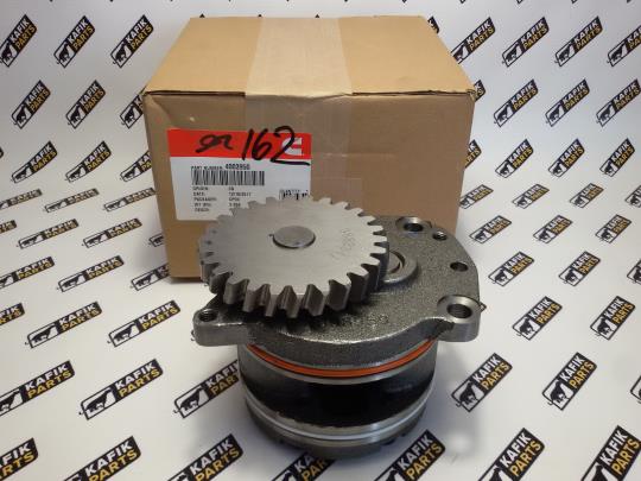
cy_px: 240
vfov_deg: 45.4
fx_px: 574
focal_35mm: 31
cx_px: 320
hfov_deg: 58.4
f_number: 2.4
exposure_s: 1/33
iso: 50
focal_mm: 2.93
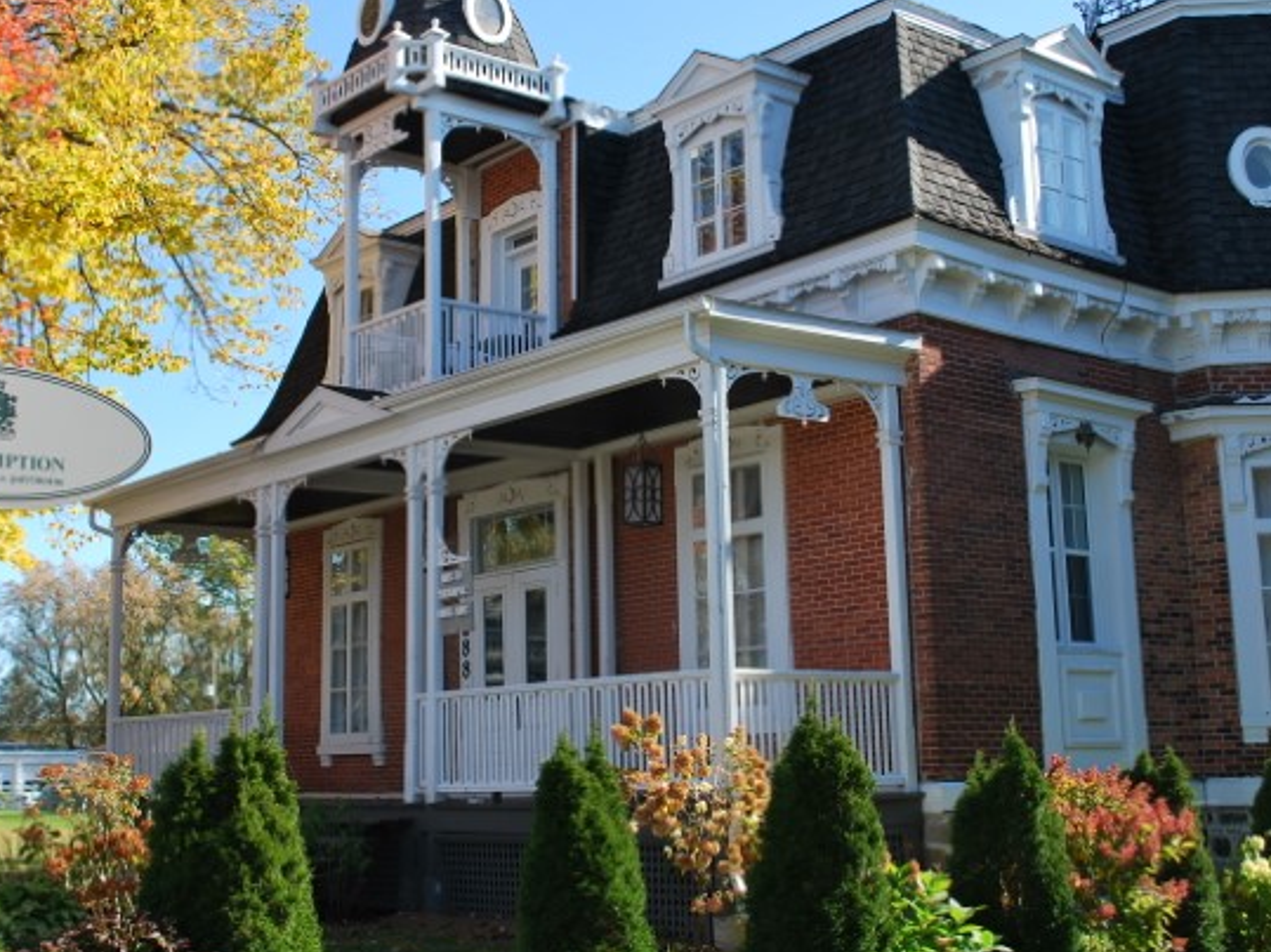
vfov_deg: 31.5
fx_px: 1689
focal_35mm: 46
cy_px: 410
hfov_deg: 41.2
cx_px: 619
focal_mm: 24
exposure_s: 1/160
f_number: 6.3
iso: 100
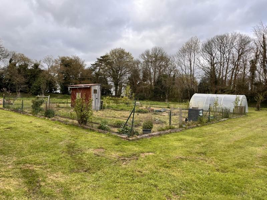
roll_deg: -1.0
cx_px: 134
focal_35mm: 26
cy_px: 100
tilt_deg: -0.7
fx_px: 201
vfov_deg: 53.1
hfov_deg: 67.3
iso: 50
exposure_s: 1/664
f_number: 1.6
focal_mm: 5.1
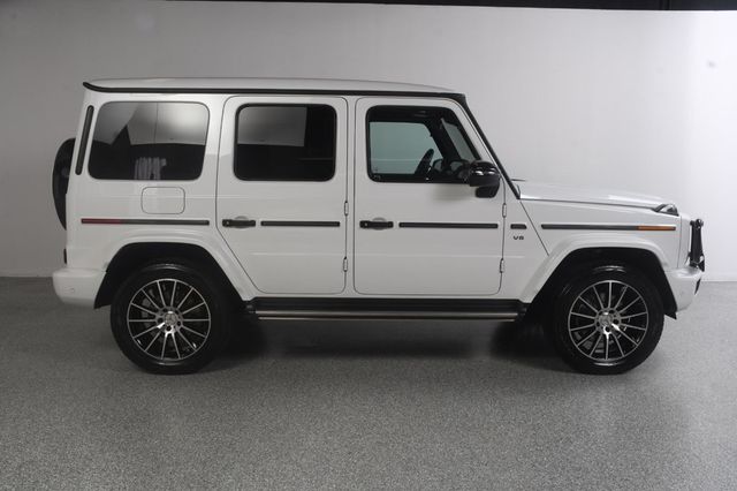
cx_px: 368
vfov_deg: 39.9
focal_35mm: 33
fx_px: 675
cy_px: 246
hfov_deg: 57.2
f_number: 11
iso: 100
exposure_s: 1/160
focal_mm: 22
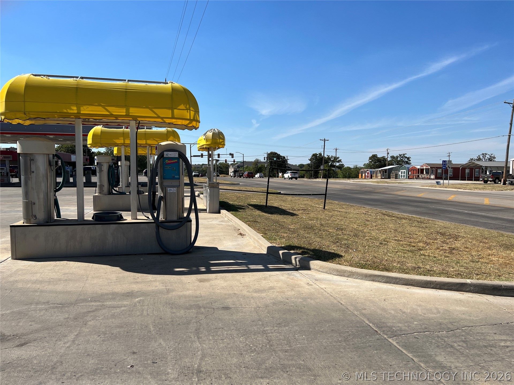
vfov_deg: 53.1
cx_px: 257
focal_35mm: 26
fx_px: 386
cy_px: 192
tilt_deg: -3.5
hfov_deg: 67.3
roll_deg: -0.7
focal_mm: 5.7
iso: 50
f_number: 1.5
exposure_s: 1/5882
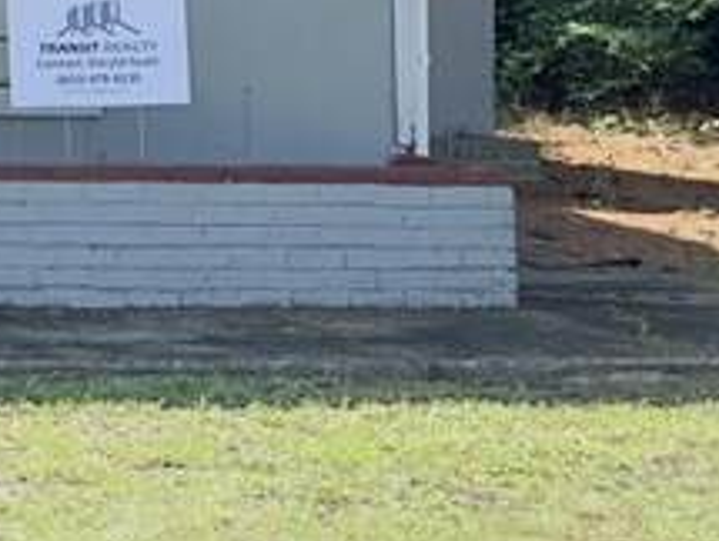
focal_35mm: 202
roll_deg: -2.2
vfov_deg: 7.2
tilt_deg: +4.3
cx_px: -749
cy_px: -404
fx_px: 4203
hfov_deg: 9.1
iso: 100
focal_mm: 6.86
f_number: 1.78
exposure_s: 1/2232
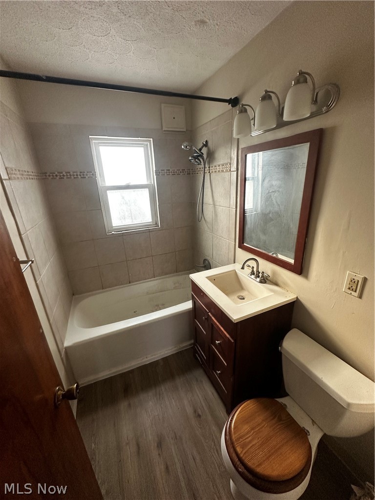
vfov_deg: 102.1
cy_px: 250
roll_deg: +2.9
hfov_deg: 85.7
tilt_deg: -19.0
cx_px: 188
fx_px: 202
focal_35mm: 14
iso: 200
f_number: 2.2
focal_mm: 2.22
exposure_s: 1/99
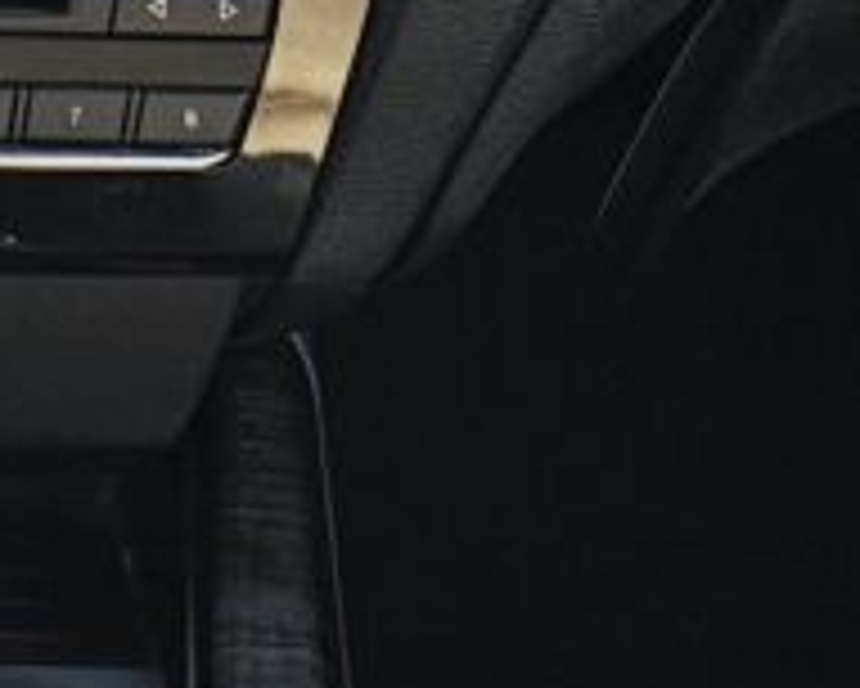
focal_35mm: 188
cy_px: -288
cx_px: -518
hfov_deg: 9.9
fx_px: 4788
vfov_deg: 8.1
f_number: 1.7
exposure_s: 1/190
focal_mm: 6.3
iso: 50
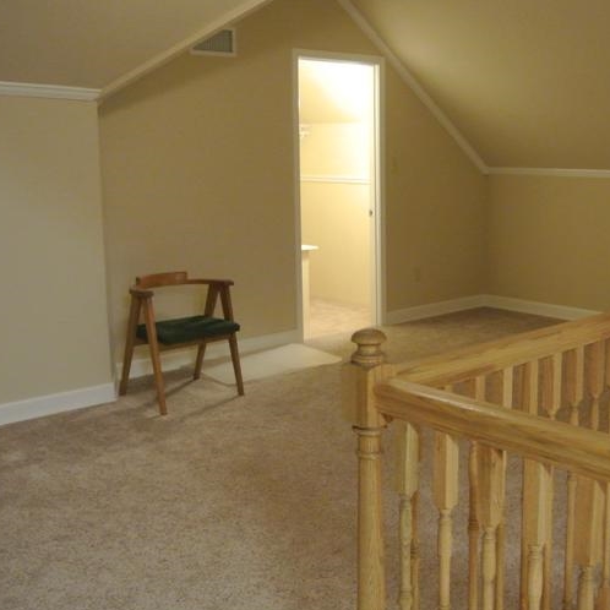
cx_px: 401
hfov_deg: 40.5
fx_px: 817
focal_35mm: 41
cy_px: 299
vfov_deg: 40.9
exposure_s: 1/30
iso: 1100
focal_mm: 11.4
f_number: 3.5
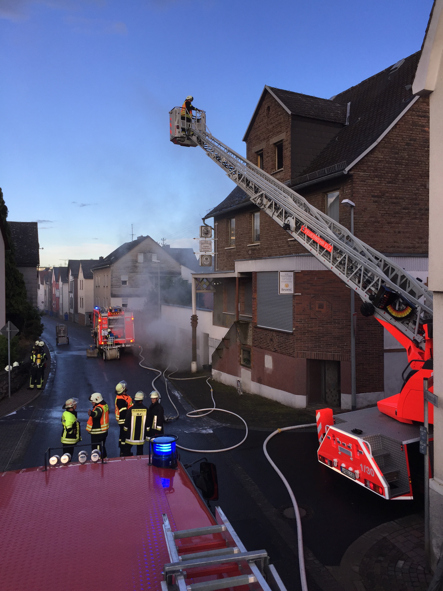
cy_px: 296
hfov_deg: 48.2
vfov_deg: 61.7
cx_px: 222
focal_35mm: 29
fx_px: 495
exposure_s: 1/638
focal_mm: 4.15
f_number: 2.2
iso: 32
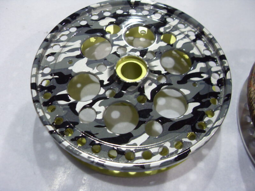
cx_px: 128
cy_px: 96
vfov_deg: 40.7
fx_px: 258
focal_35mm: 35
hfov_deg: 52.6
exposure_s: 1/30
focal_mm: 6.3
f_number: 2.8
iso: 200
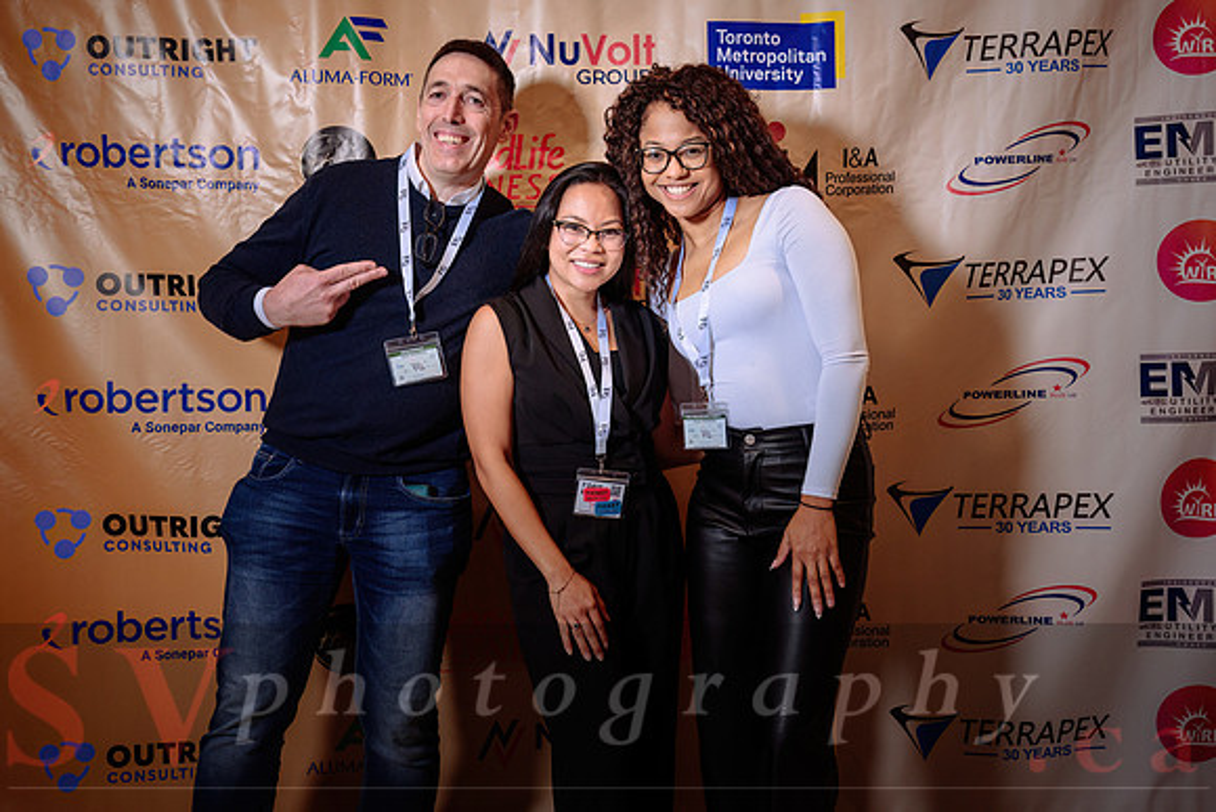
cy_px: 382
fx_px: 1234
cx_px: 608
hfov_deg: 52.5
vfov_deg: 36.4
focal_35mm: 37
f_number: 4
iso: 640
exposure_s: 1/200
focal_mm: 34.5
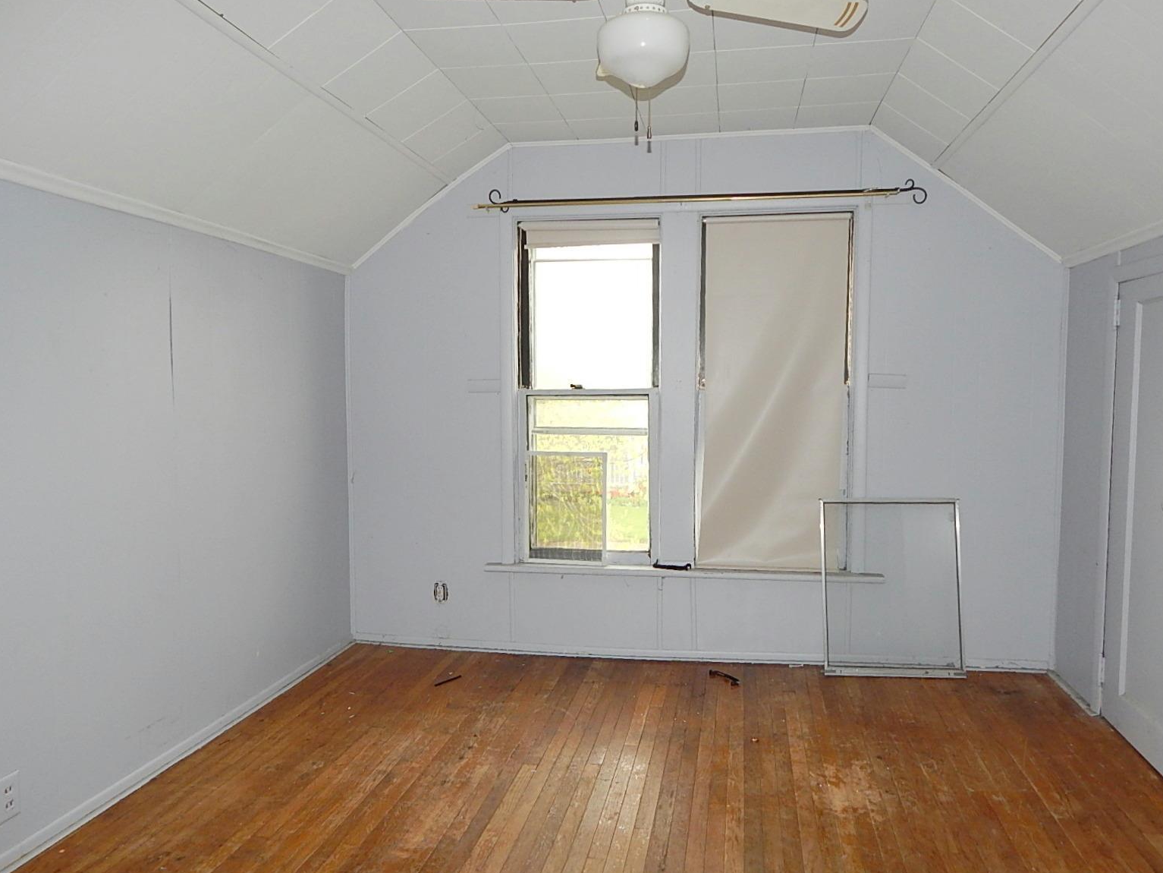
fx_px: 806
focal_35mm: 24
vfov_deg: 56.8
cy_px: 452
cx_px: 604
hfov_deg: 71.6
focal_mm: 4
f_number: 3
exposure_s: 1/30
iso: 200
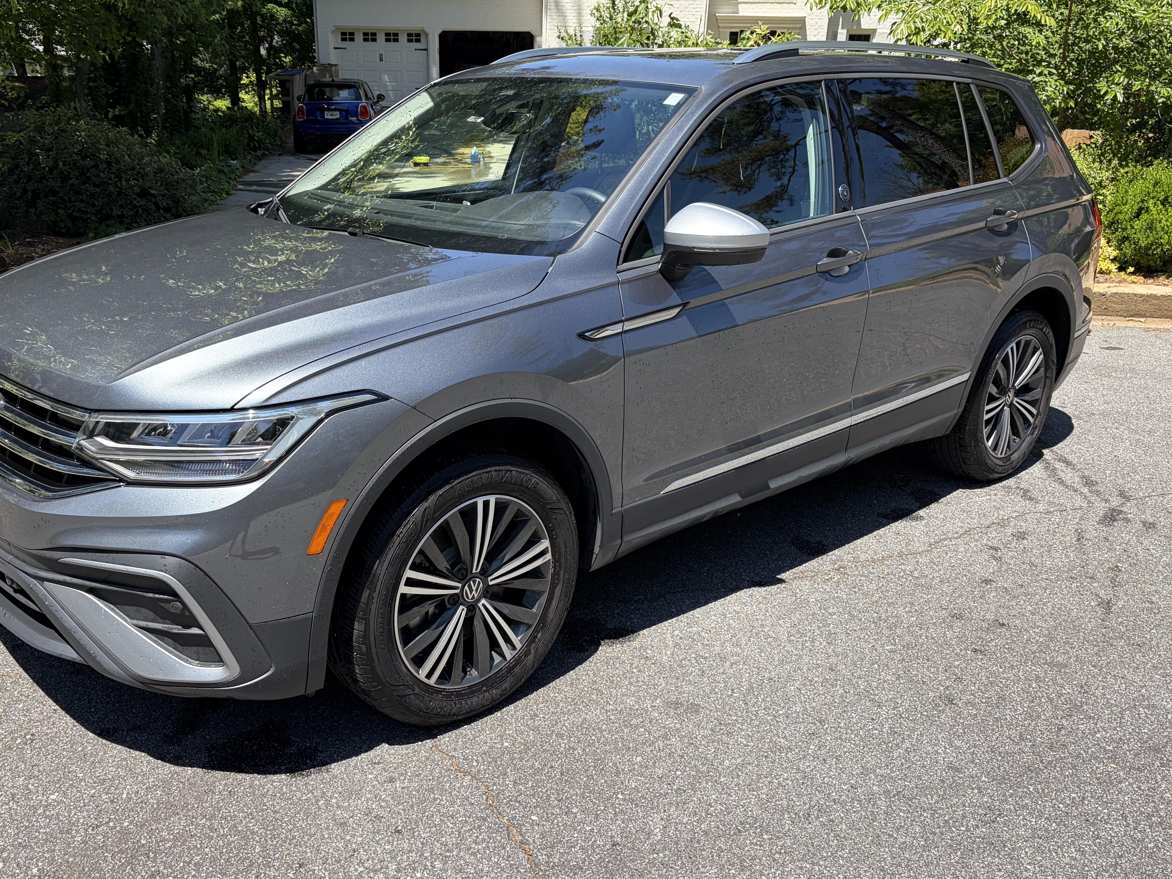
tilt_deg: -23.0
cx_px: 499
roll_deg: +0.2
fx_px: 1083
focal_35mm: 32
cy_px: 450
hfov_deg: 56.6
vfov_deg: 44.2
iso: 50
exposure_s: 1/1451
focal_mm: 5.96
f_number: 1.6
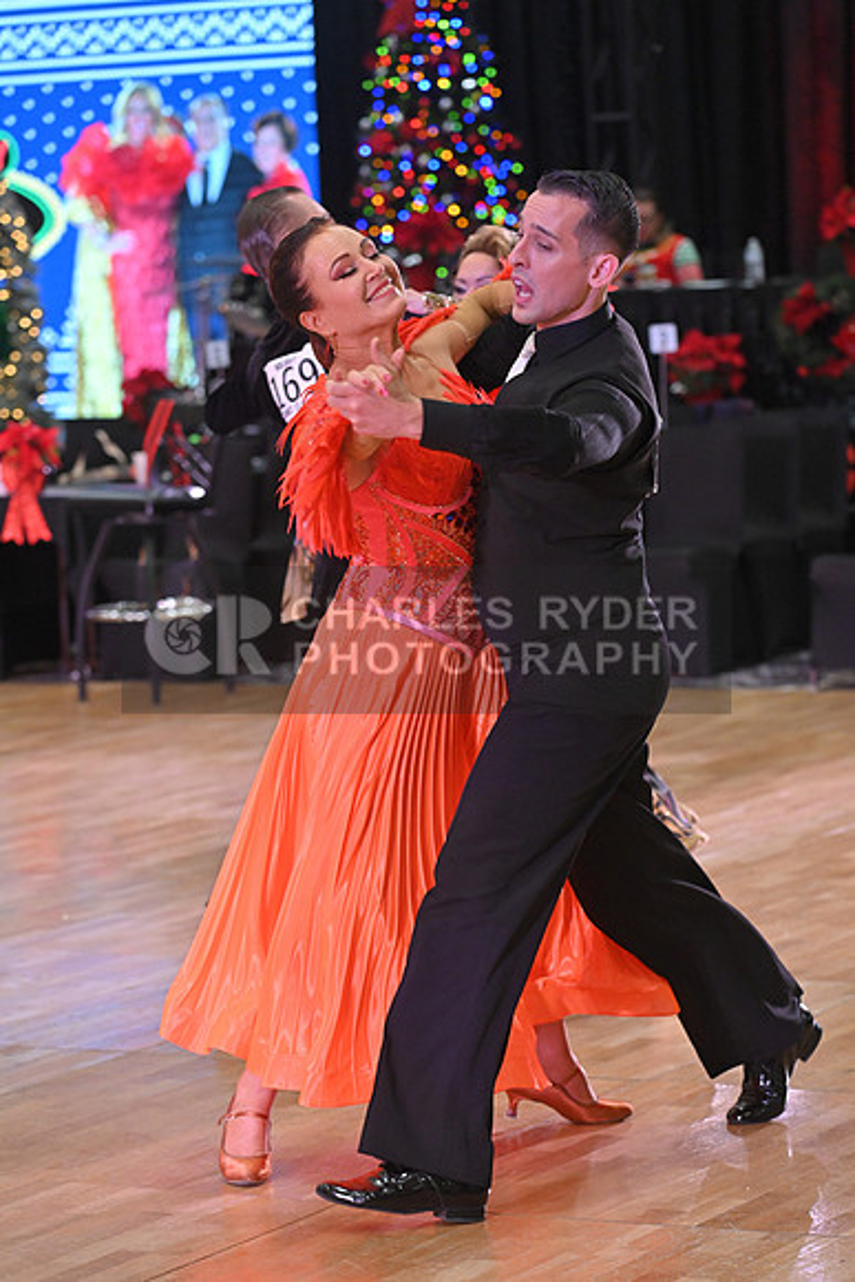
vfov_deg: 16.4
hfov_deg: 11.0
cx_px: 428
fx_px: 4450
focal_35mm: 125
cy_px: 641
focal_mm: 125
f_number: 5
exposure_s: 1/400
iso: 3200
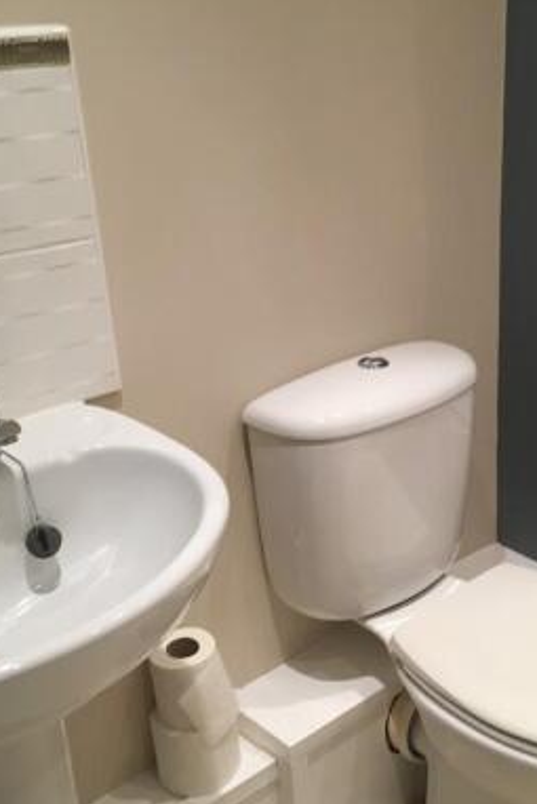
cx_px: 365
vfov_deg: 42.7
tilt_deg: -21.3
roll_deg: +2.6
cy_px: 405
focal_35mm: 46
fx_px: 1028
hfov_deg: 29.0
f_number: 2.2
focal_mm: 4.15
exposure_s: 1/33
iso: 80
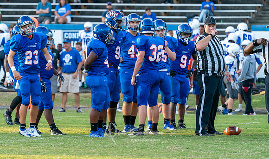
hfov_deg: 6.8
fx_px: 2269
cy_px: 62
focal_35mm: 314
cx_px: 124
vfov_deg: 4.0
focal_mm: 279
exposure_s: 1/1000
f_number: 5.6
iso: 3200
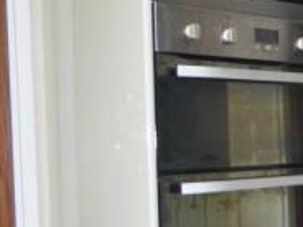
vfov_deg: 19.3
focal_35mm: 76
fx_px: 665
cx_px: 455
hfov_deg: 21.5
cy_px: 154
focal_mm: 4.3
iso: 200
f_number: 3.3
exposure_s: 1/60
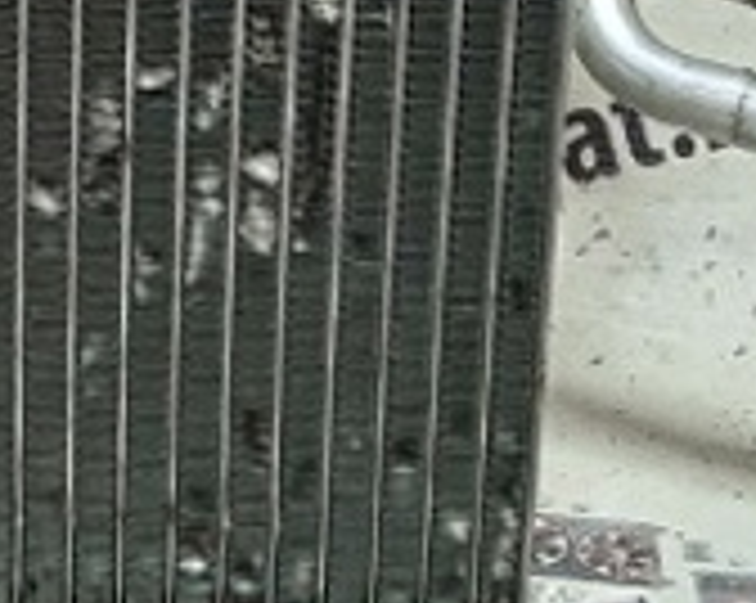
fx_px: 2324
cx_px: 99
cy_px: 2
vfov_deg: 14.5
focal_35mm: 104
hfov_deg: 18.2
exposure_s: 1/25
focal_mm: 3.43
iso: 570
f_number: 2.2
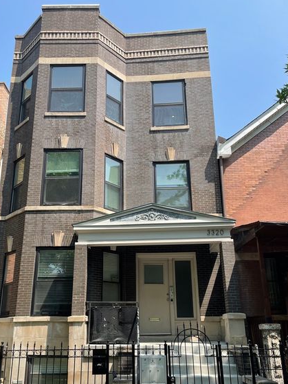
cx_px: 129
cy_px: 223
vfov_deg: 58.1
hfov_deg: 45.4
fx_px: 344
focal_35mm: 31
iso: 32
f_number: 1.6
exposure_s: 1/1531
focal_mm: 4.2
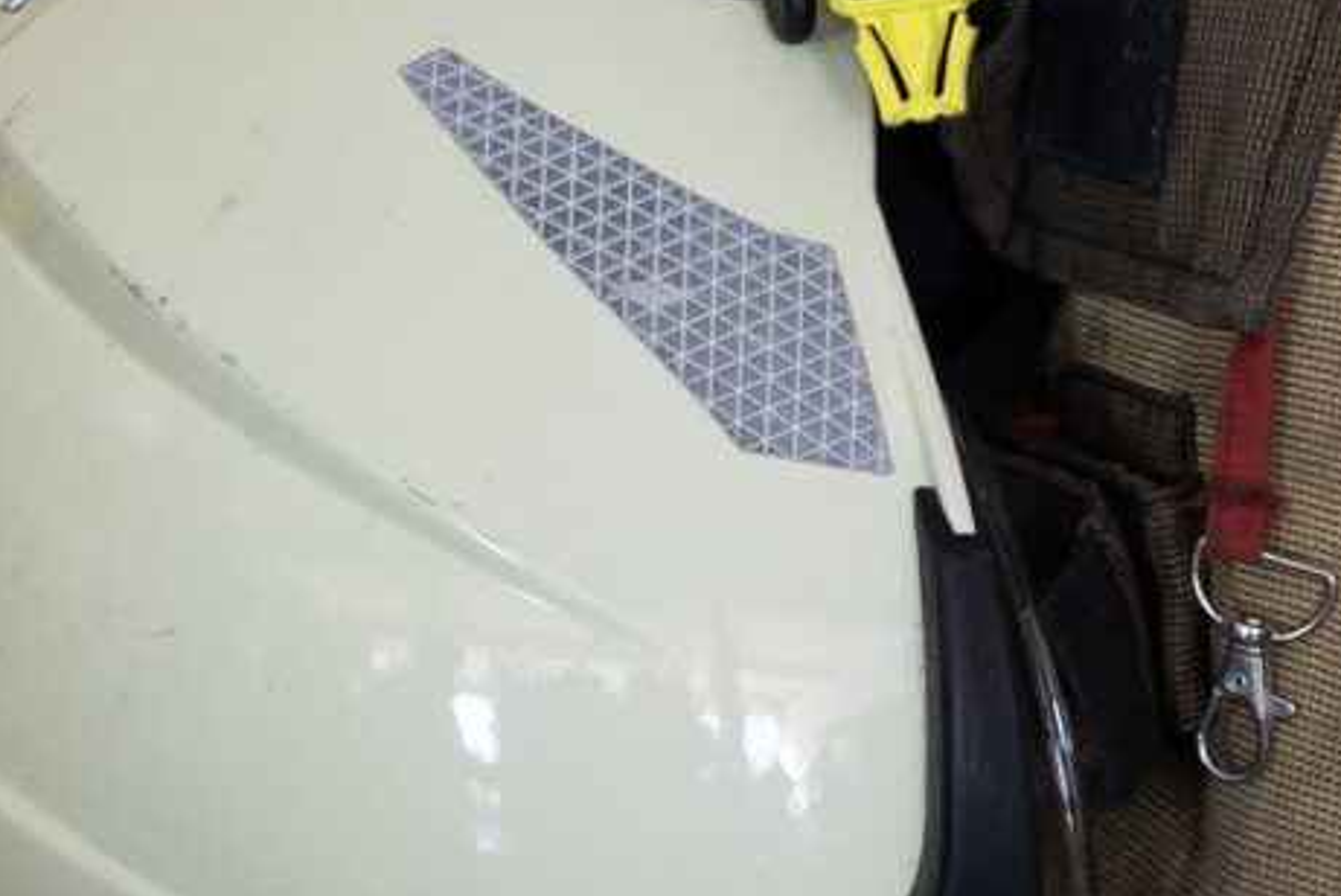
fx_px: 9728
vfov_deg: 5.2
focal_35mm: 261
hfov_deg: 7.8
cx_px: 1571
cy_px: -521
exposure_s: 1/100
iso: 320
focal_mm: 47
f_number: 2.8
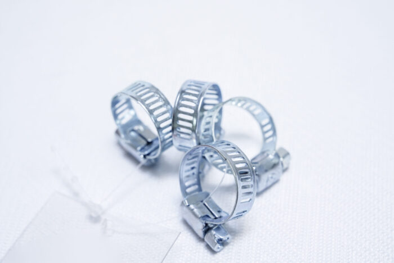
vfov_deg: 19.5
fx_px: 767
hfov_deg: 28.8
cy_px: 132
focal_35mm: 70
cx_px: 197
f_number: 9
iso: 3200
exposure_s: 1/200
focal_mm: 70
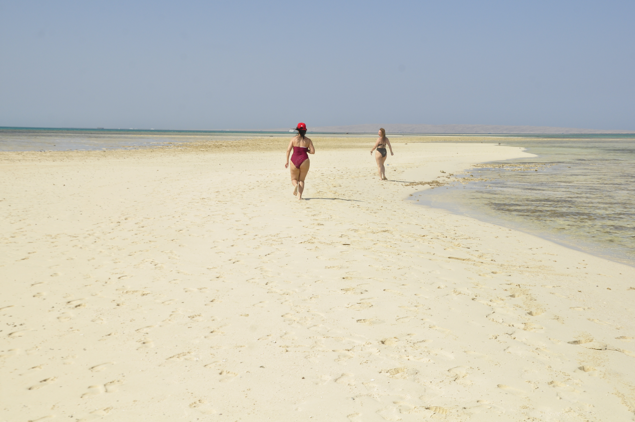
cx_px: 318
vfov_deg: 22.6
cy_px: 211
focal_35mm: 60
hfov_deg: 33.4
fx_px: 1057
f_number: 11
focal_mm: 40
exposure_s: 1/500
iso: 320
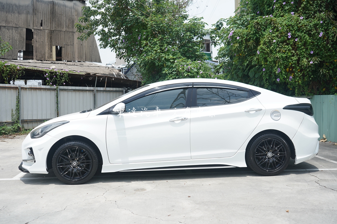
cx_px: 166
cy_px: 113
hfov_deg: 54.4
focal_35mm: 35
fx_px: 328
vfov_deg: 37.8
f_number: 8
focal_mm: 34
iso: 100
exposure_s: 1/160
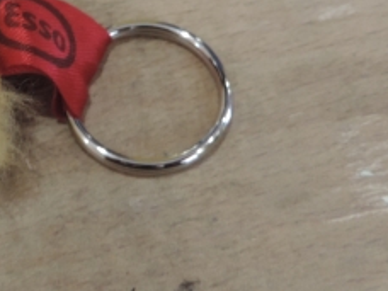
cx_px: -22
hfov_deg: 23.4
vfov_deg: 18.0
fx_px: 885
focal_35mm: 79
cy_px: -29
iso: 280
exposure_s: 1/30
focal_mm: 5.3
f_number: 3.1
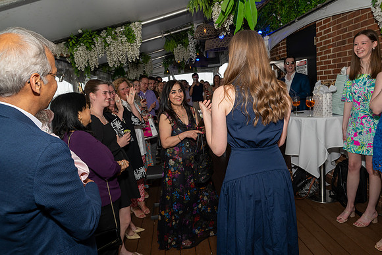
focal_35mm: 24
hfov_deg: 73.5
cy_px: 127
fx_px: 256
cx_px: 190
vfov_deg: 53.0
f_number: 7.1
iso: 640
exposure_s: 1/250
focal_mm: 24
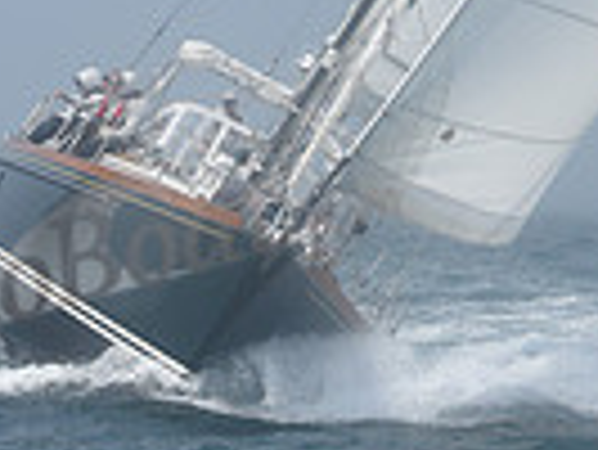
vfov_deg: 5.0
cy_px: -486
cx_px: 636
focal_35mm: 294
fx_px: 5084
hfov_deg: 6.7
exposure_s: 1/800
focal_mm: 70
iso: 320
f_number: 10
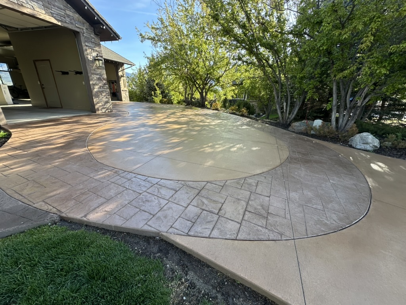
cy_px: 152
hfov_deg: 102.1
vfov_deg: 85.7
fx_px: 164
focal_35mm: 14
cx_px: 203
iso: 40
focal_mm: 2.22
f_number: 2.2
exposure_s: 1/249
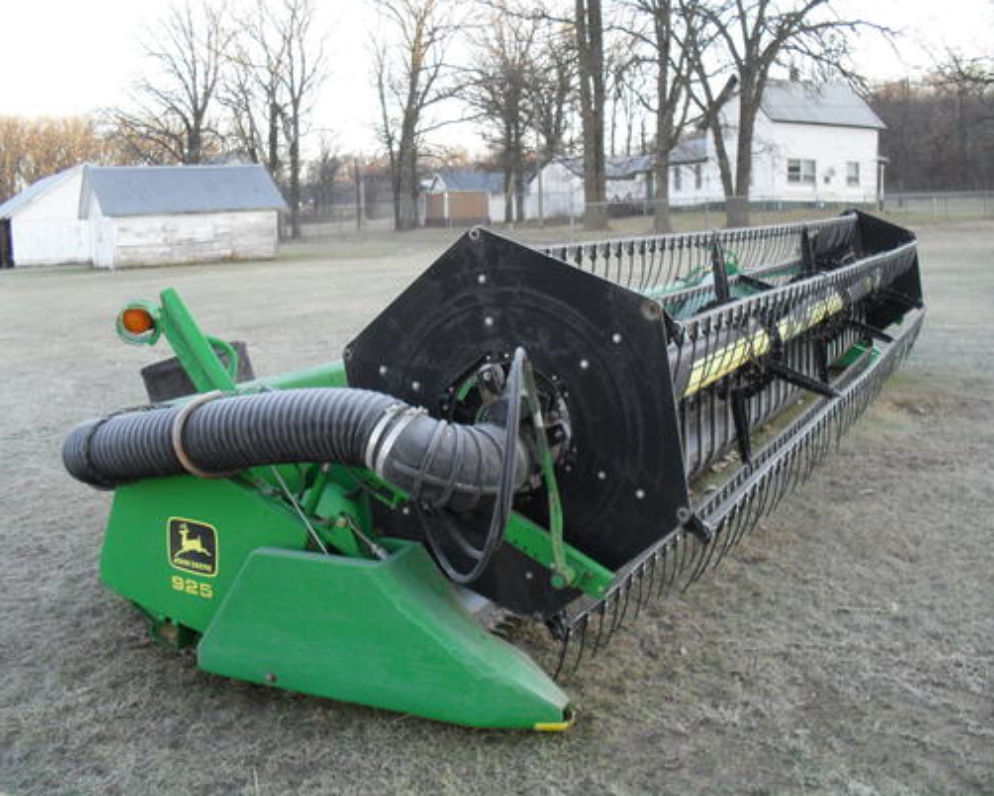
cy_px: 396
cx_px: 537
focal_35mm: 37
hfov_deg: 49.0
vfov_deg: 40.2
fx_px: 1089
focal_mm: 6.3
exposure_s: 1/60
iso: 100
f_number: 3.2
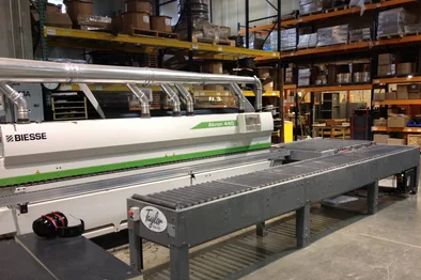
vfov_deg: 35.8
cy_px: 156
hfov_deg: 51.9
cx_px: 209
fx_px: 432
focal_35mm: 37
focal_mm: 4.28
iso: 160
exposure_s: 1/20
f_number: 2.4
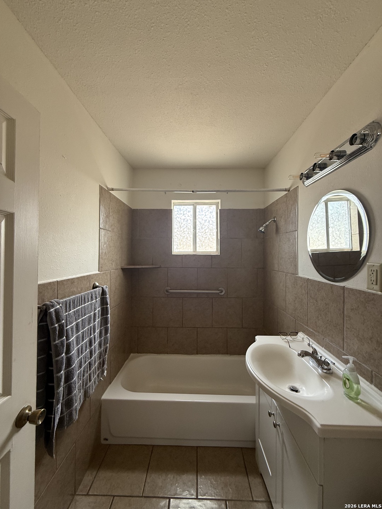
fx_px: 206
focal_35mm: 14
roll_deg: -2.1
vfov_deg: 102.1
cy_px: 254
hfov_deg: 85.7
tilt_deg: +0.7
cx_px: 191
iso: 160
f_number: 2.2
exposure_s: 1/99
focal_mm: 2.22
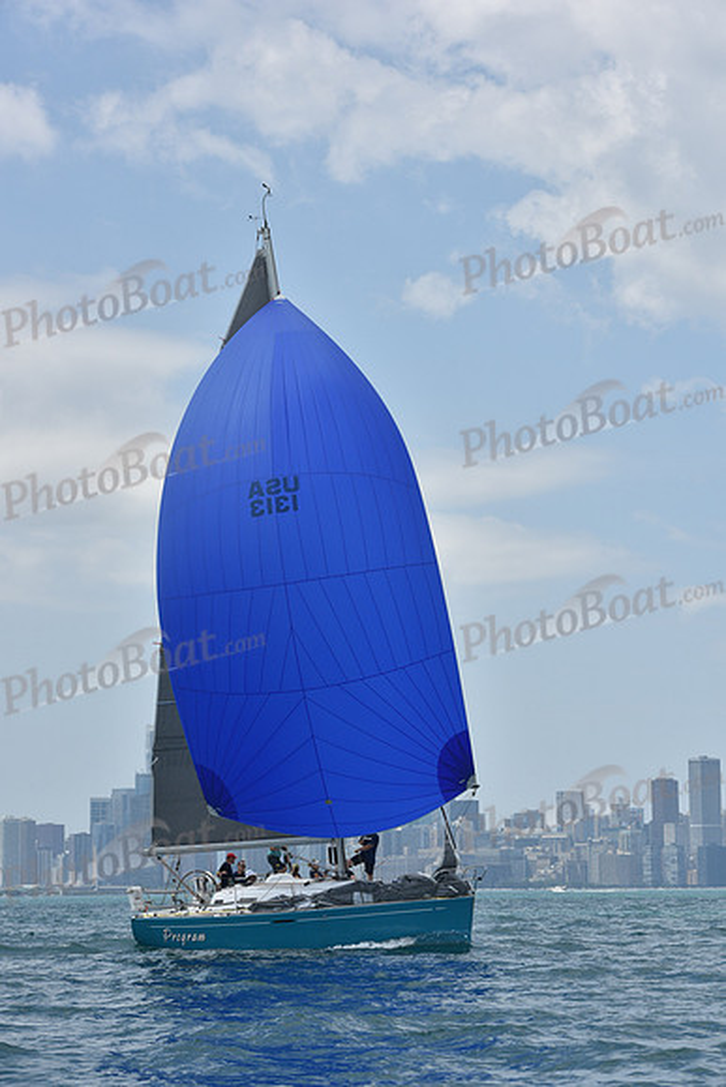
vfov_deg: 20.8
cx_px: 363
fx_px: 2963
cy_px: 544
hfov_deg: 14.0
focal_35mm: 98
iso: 250
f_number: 8
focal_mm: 98
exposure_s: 1/1250
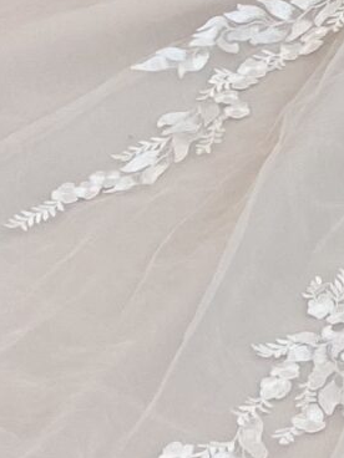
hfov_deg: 7.9
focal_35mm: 181
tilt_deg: -14.3
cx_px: 654
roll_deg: +0.3
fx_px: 2398
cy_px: -604
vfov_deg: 9.8
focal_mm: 4.25
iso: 100
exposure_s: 1/121
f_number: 1.8
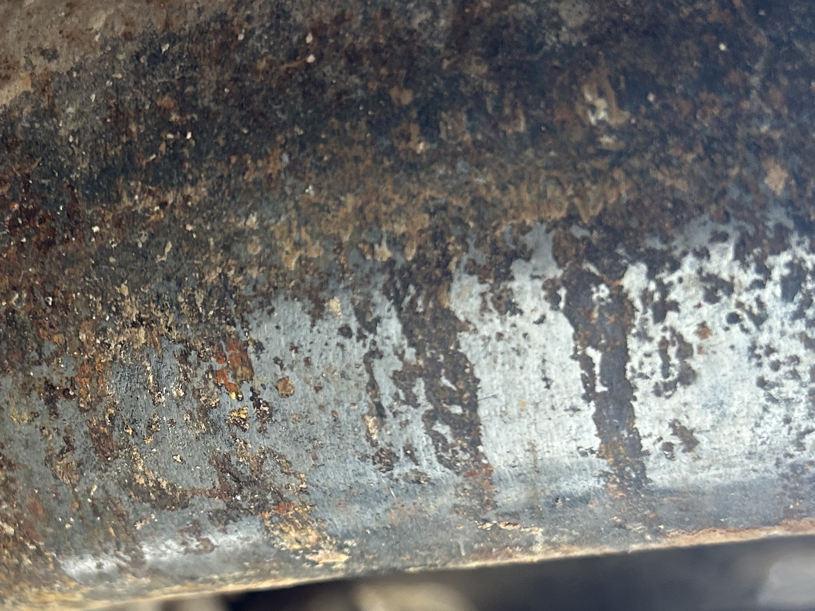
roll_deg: -2.7
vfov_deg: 24.6
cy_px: 441
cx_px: 227
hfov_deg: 32.2
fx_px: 1389
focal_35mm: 59
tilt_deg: +39.7
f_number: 1.5
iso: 125
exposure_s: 1/82
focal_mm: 5.7
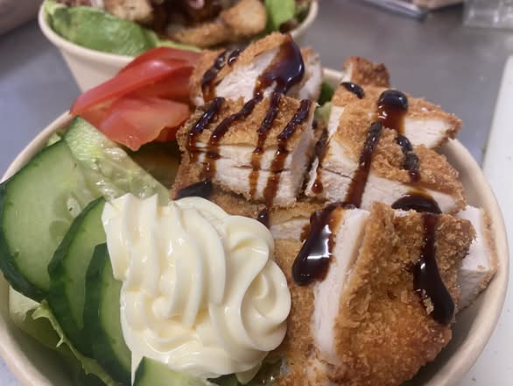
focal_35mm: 25
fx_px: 371
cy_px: 193
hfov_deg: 69.4
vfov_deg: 54.9
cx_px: 256
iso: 125
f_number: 1.8
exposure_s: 1/50
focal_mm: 4.25
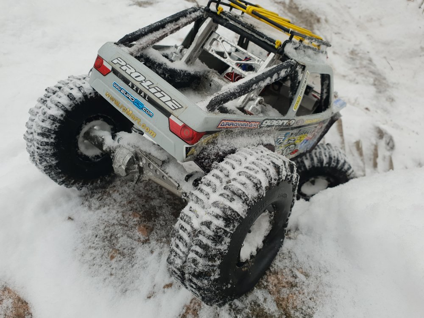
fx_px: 318
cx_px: 212
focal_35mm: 26
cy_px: 159
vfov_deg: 53.1
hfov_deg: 67.3
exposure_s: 1/120
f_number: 2.4
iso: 64
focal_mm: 4.3
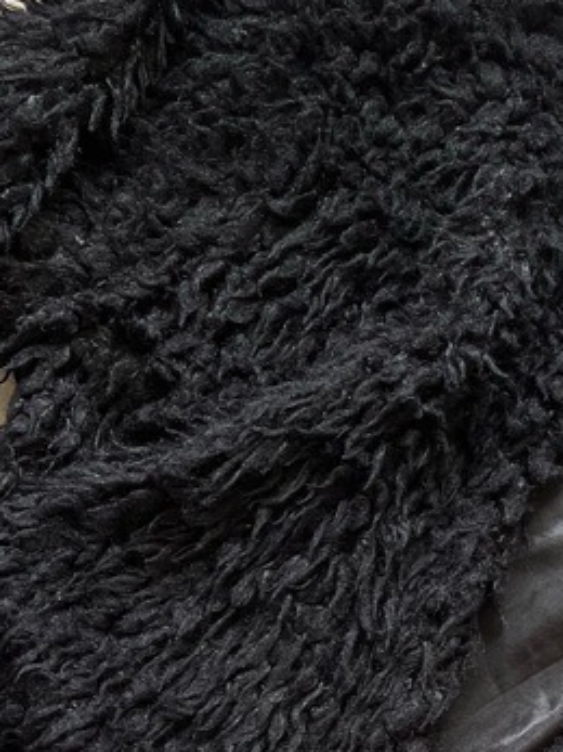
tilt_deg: -84.1
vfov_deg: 24.0
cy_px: 865
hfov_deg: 19.5
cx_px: 429
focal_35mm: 75
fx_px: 1627
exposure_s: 1/122
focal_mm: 5.1
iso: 40
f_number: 1.6
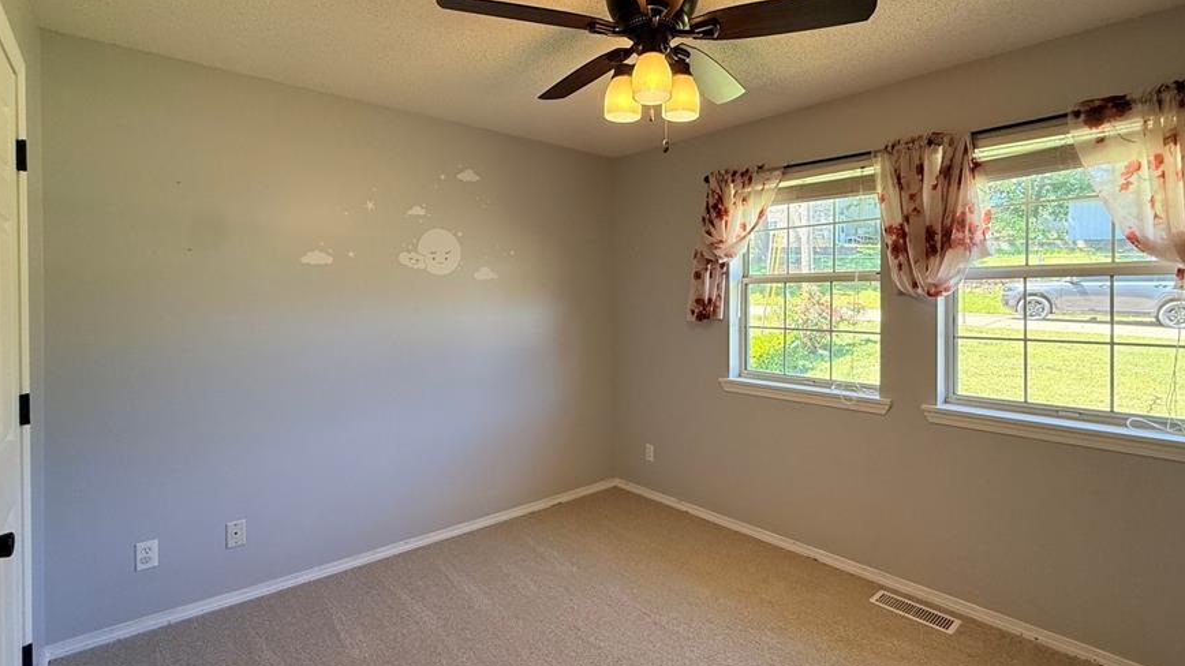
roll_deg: -0.2
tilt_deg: -1.0
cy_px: 302
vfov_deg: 60.9
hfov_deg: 92.6
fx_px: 566
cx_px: 618
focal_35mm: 18
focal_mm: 2.22
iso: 160
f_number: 2.2
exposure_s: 1/120
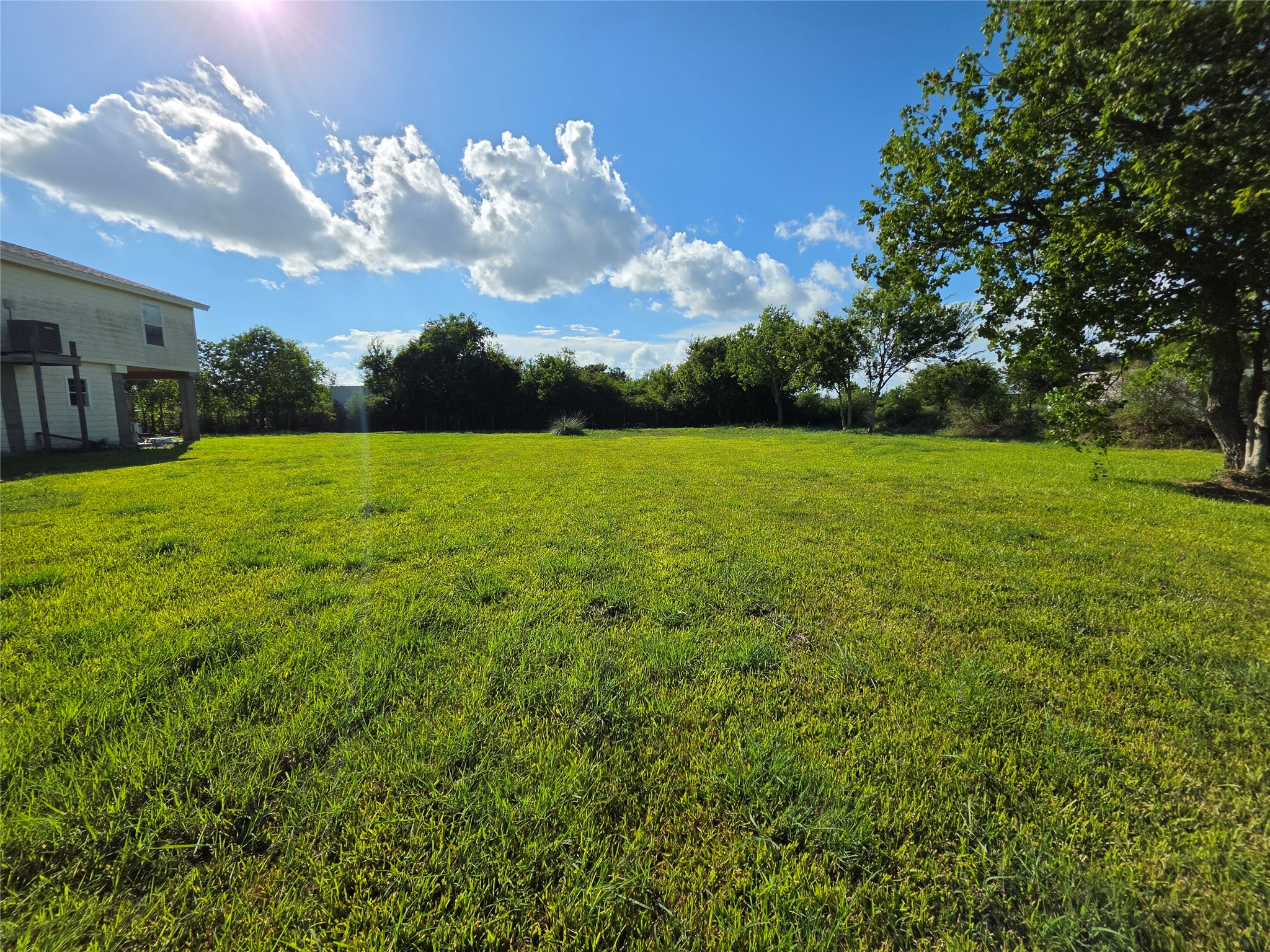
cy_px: 476
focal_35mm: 13
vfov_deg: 89.9
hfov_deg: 106.2
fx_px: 477
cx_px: 635
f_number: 1.9
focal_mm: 2.2
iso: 32
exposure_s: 1/4863
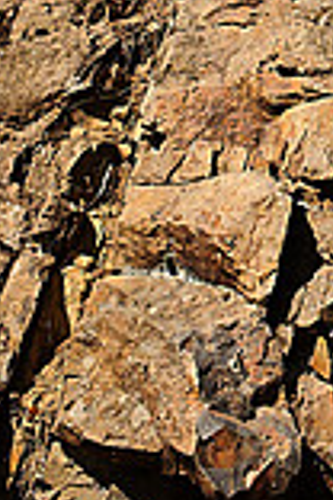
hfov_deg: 13.2
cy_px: -170
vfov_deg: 18.6
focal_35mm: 101
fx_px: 1401
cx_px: 411
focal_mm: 23
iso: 400
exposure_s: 1/400
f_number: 11
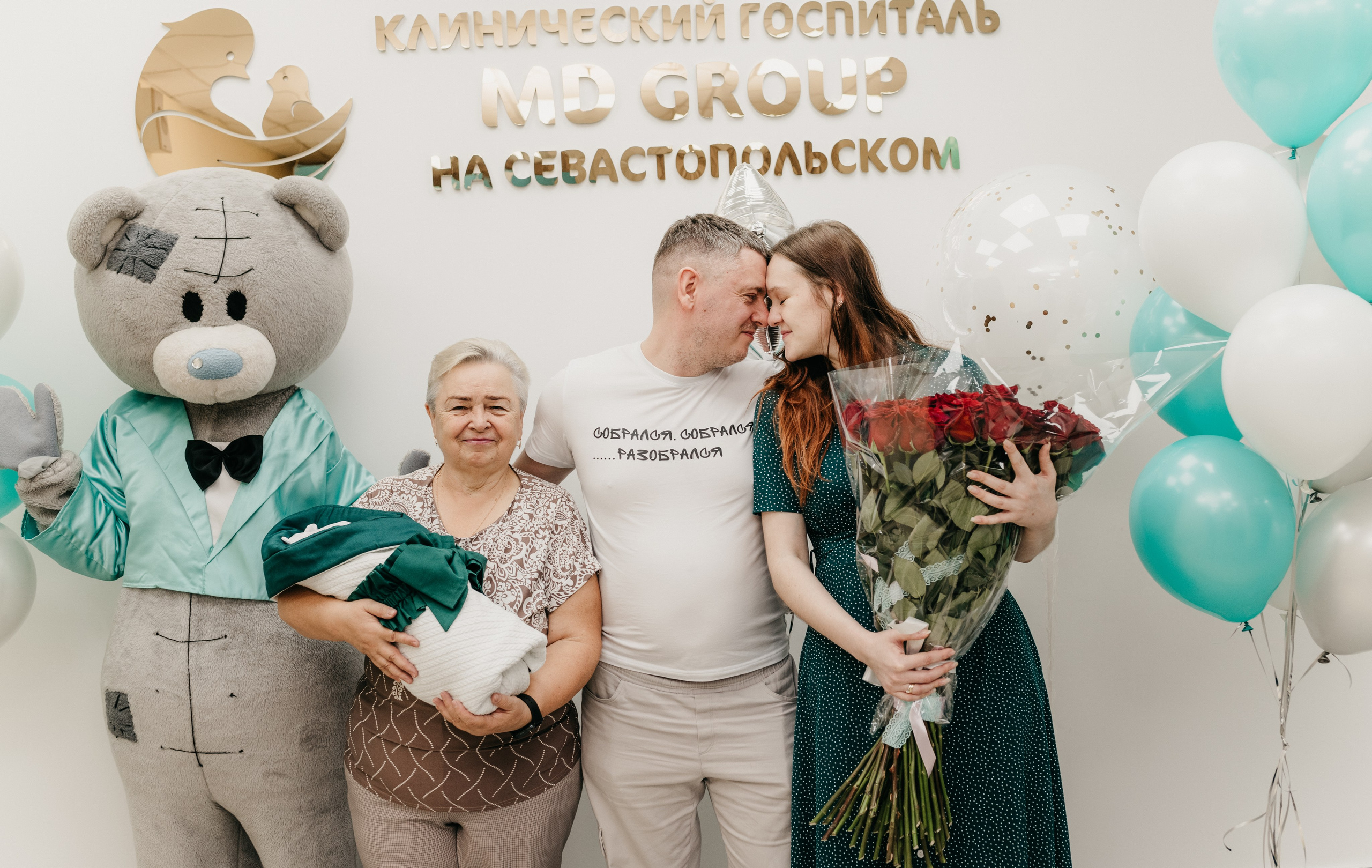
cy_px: 464
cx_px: 695
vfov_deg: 35.4
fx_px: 1358
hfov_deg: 53.6
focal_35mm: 36
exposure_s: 1/160
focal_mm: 35
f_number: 4
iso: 400
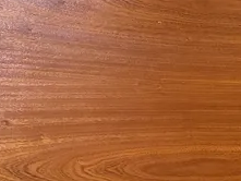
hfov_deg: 16.9
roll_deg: -1.0
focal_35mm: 111
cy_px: 178
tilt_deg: -27.9
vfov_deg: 13.2
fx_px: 773
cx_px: 289
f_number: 1.78
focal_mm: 6.86
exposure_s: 1/50
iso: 640
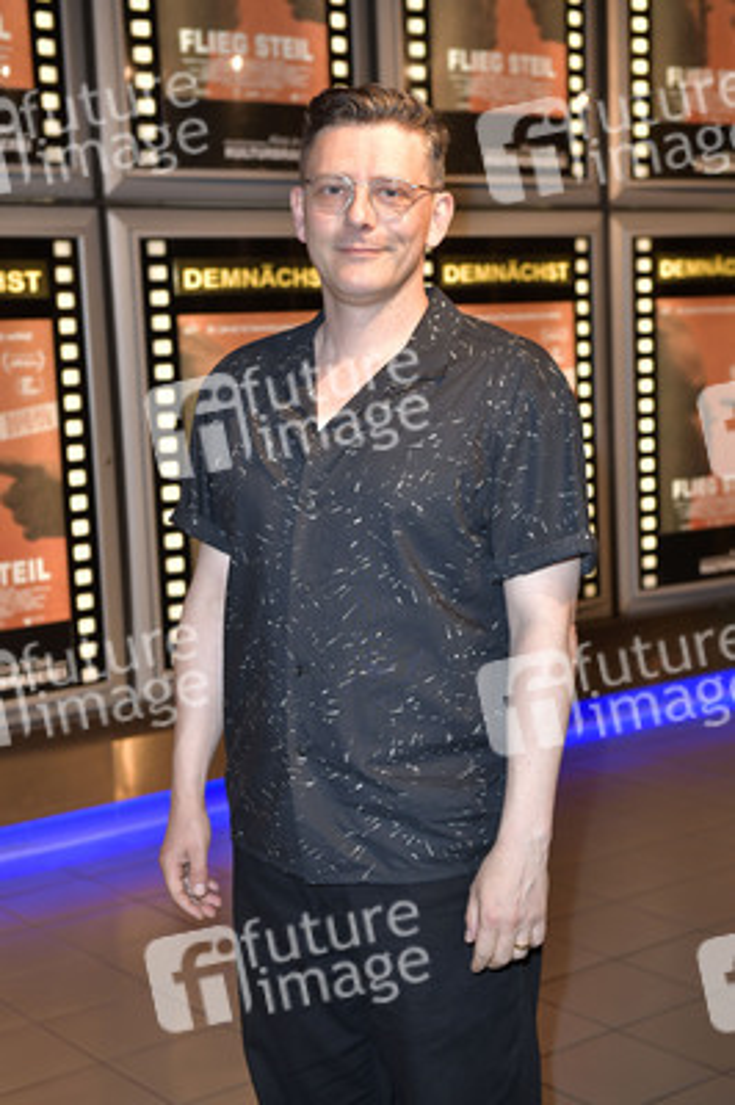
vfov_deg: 36.3
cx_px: 368
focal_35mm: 55
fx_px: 1687
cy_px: 552
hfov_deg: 24.6
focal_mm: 55
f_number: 5
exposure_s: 1/160
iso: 1250
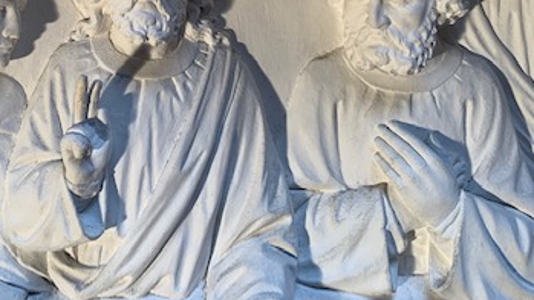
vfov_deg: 21.4
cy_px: -61
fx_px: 736
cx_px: 136
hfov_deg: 38.9
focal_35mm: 52
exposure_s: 1/100
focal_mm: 4.25
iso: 50
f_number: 1.8
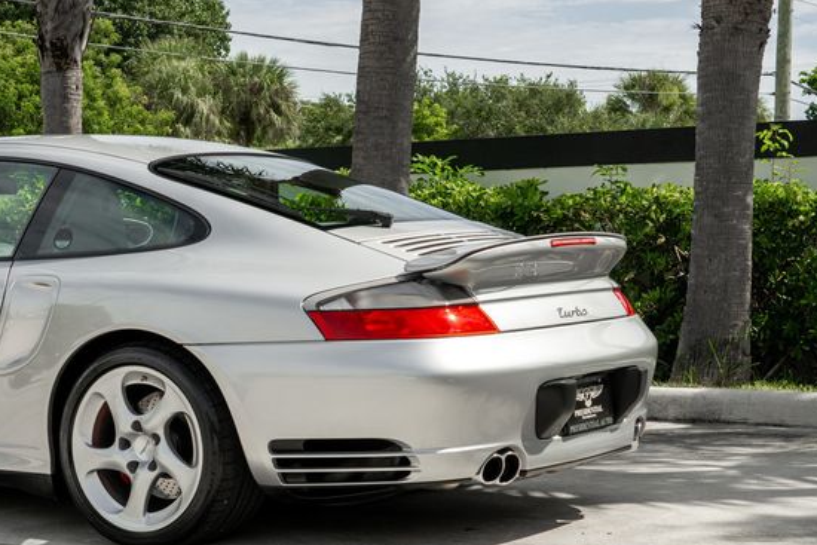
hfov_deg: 23.5
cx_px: 138
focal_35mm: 85
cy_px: 313
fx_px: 1929
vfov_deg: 16.1
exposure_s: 1/160
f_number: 8
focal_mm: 40
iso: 200
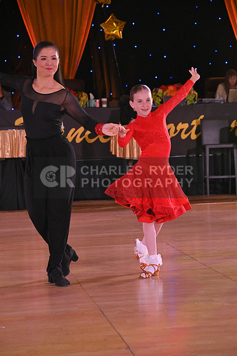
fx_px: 967
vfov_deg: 20.8
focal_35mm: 98
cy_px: 178
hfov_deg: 14.0
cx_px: 118
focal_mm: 98
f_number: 6.3
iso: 3200
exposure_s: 1/320
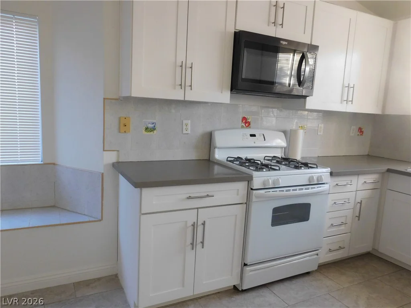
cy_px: 154
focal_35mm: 25
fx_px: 297
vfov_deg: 54.9
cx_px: 206
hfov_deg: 69.4
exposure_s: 1/30
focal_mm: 4.5
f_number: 3.1
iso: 250
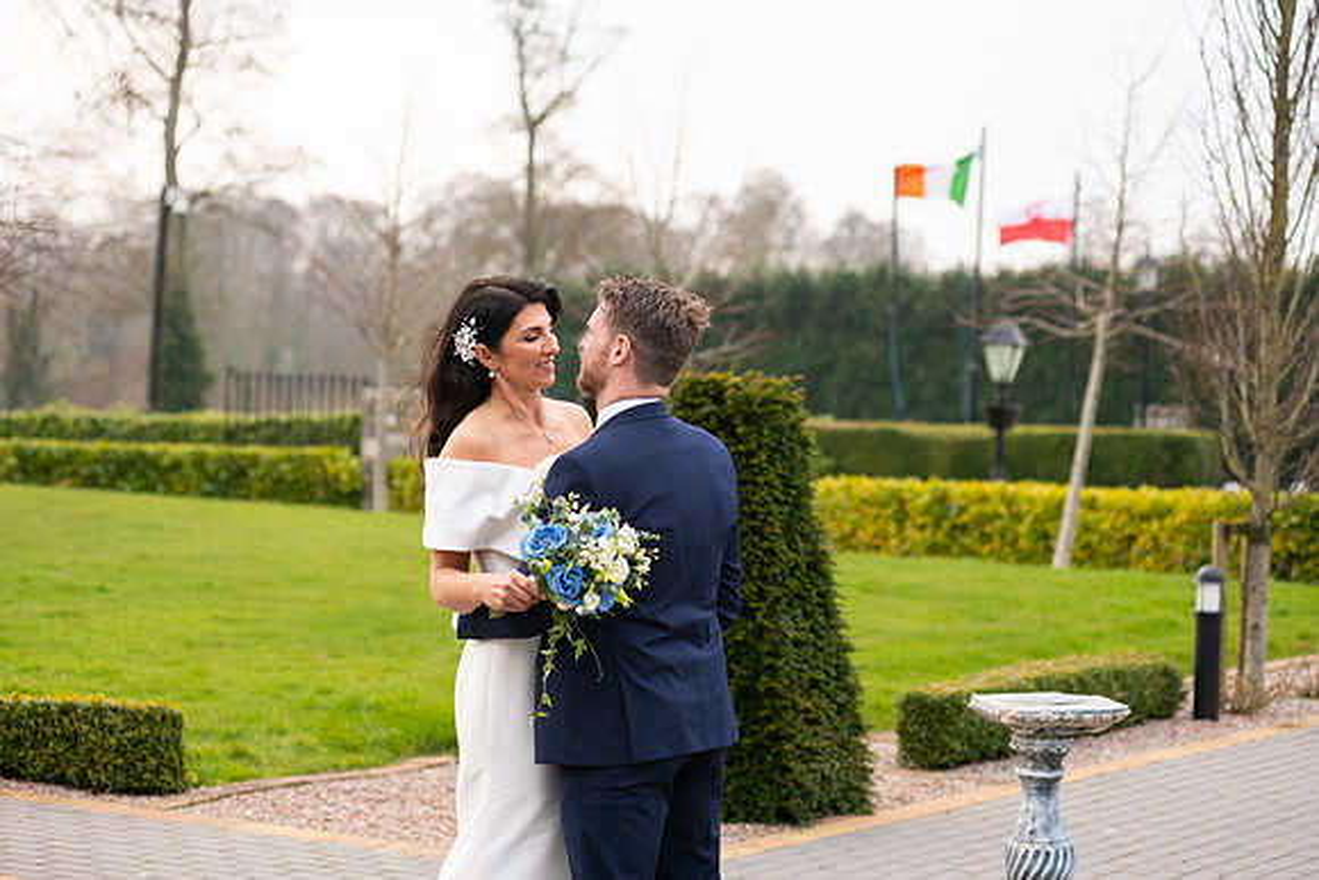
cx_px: 660
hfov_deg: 25.4
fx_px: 2932
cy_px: 440
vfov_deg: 17.1
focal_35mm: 80
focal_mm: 80
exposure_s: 1/200
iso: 250
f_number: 3.5
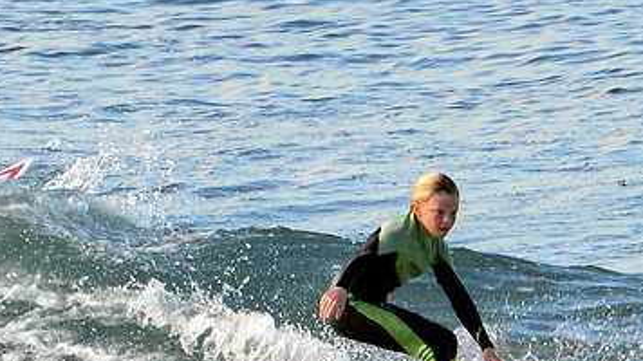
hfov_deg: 2.3
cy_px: 304
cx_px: 255
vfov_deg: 1.3
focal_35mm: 940
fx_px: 16022
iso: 1000
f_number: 11
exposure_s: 1/400
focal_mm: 550
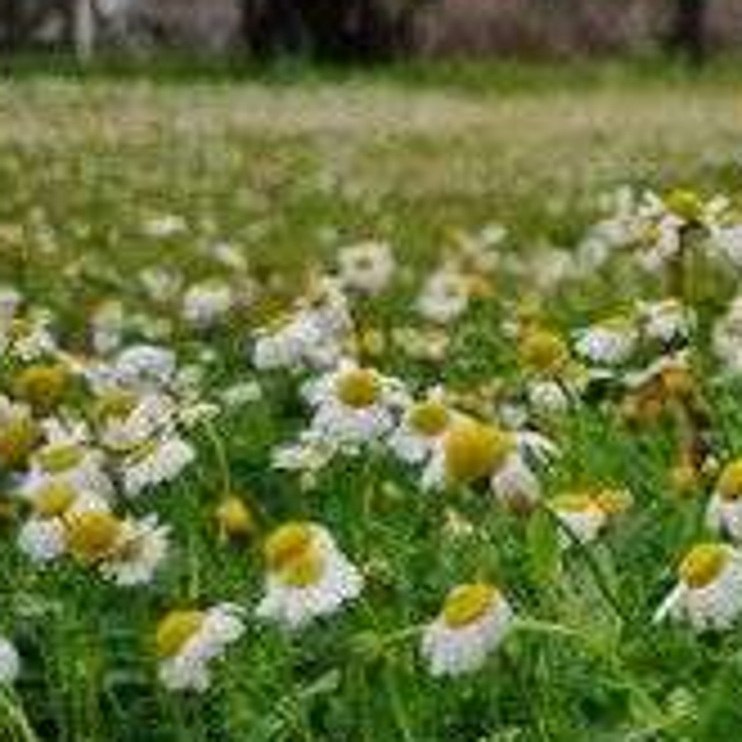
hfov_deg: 16.5
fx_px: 2158
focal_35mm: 89
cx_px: 1309
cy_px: 101
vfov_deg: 19.2
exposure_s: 1/1250
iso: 640
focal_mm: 18
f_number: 3.5
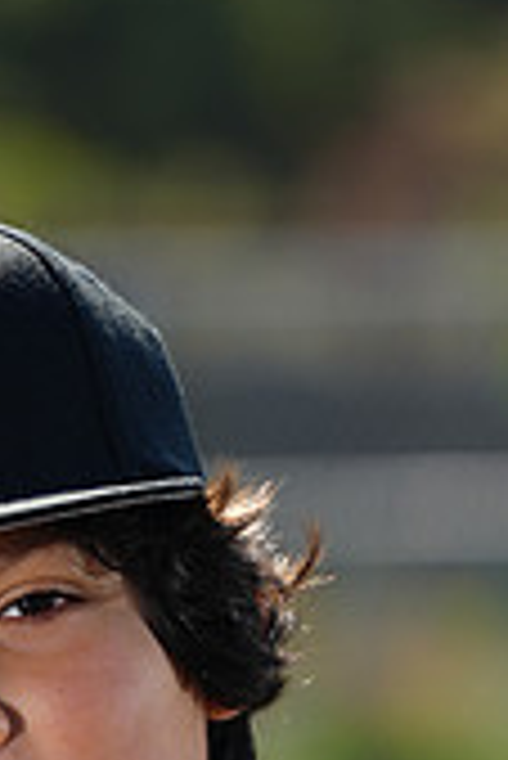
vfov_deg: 3.0
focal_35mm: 686
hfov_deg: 2.0
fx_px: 14490
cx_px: 38
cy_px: 1201
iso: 64
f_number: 5
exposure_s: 1/250
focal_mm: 200
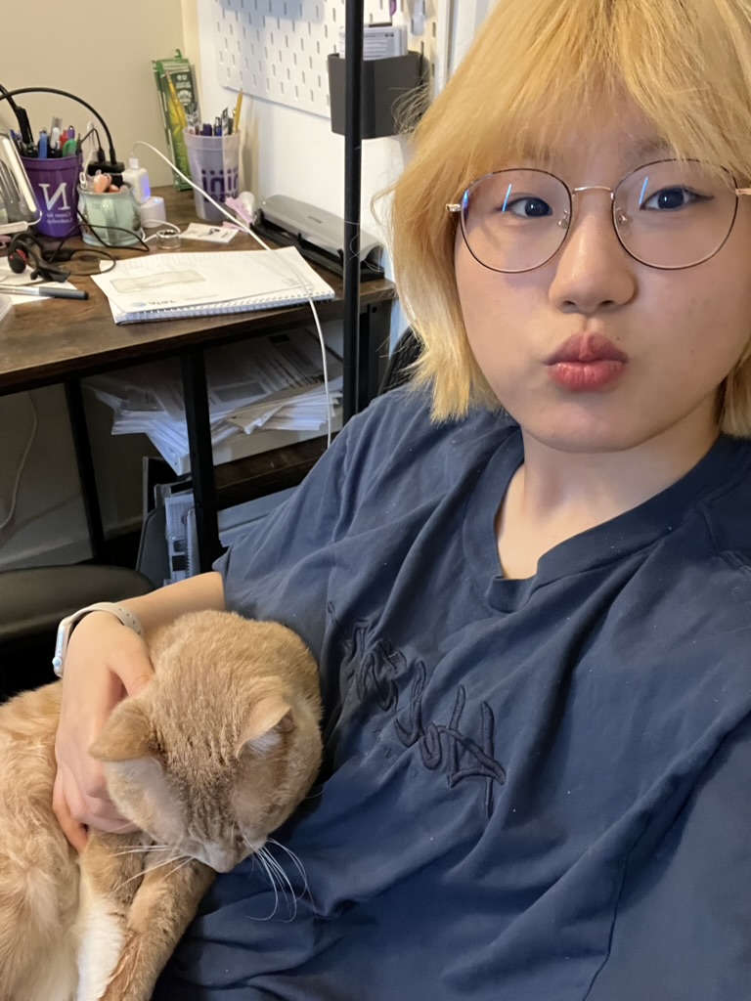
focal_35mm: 30
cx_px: 376
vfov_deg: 60.0
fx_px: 868
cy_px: 500
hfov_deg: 46.8
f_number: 2.2
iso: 640
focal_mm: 2.71
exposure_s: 1/30
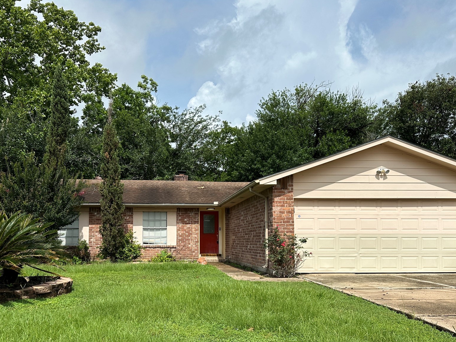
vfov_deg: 43.6
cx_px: 198
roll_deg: +0.0
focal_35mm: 32
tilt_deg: +3.0
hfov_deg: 56.6
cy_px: 226
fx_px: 422
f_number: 1.78
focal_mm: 6.86
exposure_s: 1/7042
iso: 80
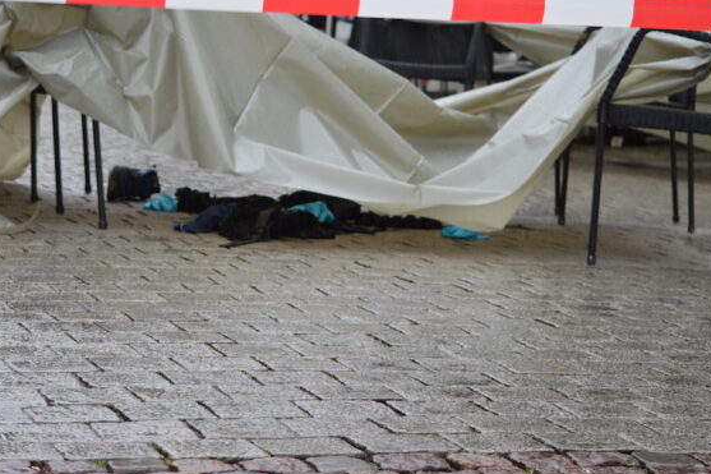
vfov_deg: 12.0
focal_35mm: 114
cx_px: 258
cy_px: 154
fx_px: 2245
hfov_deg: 18.0
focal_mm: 55
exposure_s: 1/80
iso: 400
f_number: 4.5
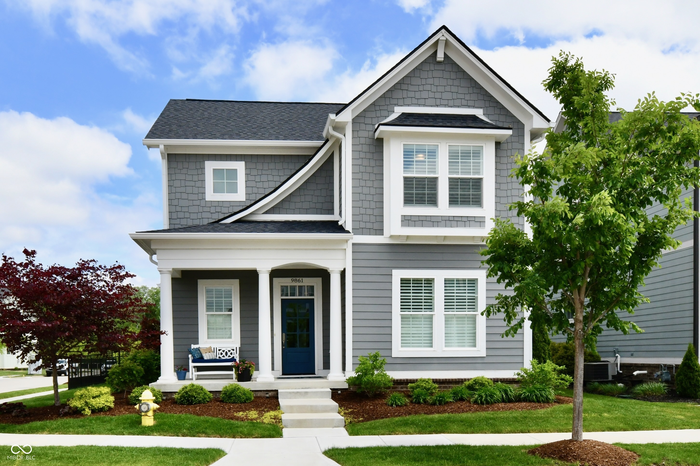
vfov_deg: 81.2
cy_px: 233
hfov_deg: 104.3
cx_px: 350
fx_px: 272
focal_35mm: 14
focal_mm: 14
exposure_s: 1/640
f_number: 13
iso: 640
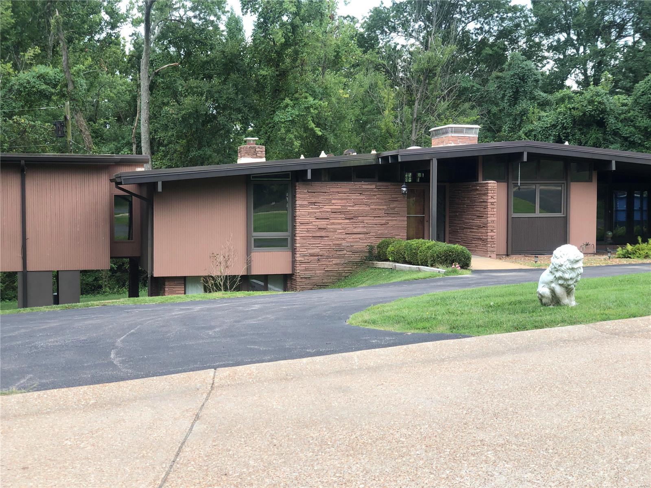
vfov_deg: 28.0
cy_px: 244
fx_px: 978
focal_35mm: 52
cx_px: 326
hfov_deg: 36.8
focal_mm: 6
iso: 16
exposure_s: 1/123
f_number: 2.4
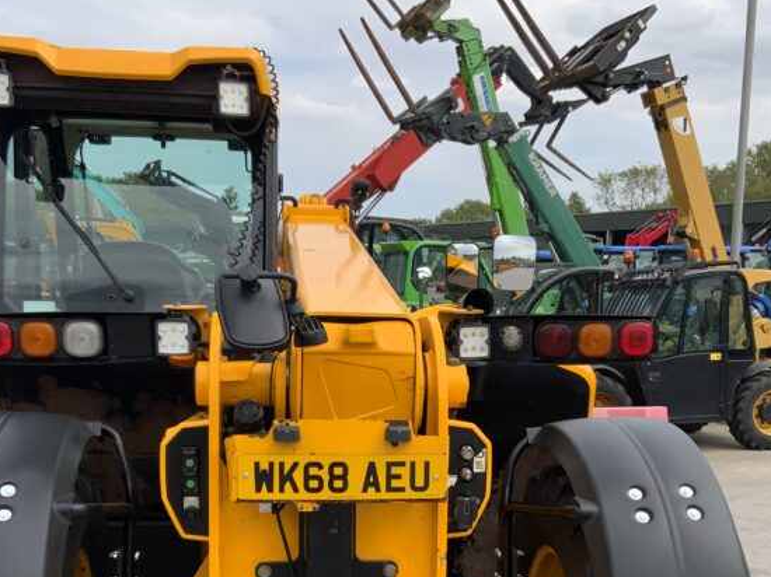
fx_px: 1202
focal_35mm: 54
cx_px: 416
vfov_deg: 26.5
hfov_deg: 35.5
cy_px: 457
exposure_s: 1/1168
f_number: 1.8
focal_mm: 3
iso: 16
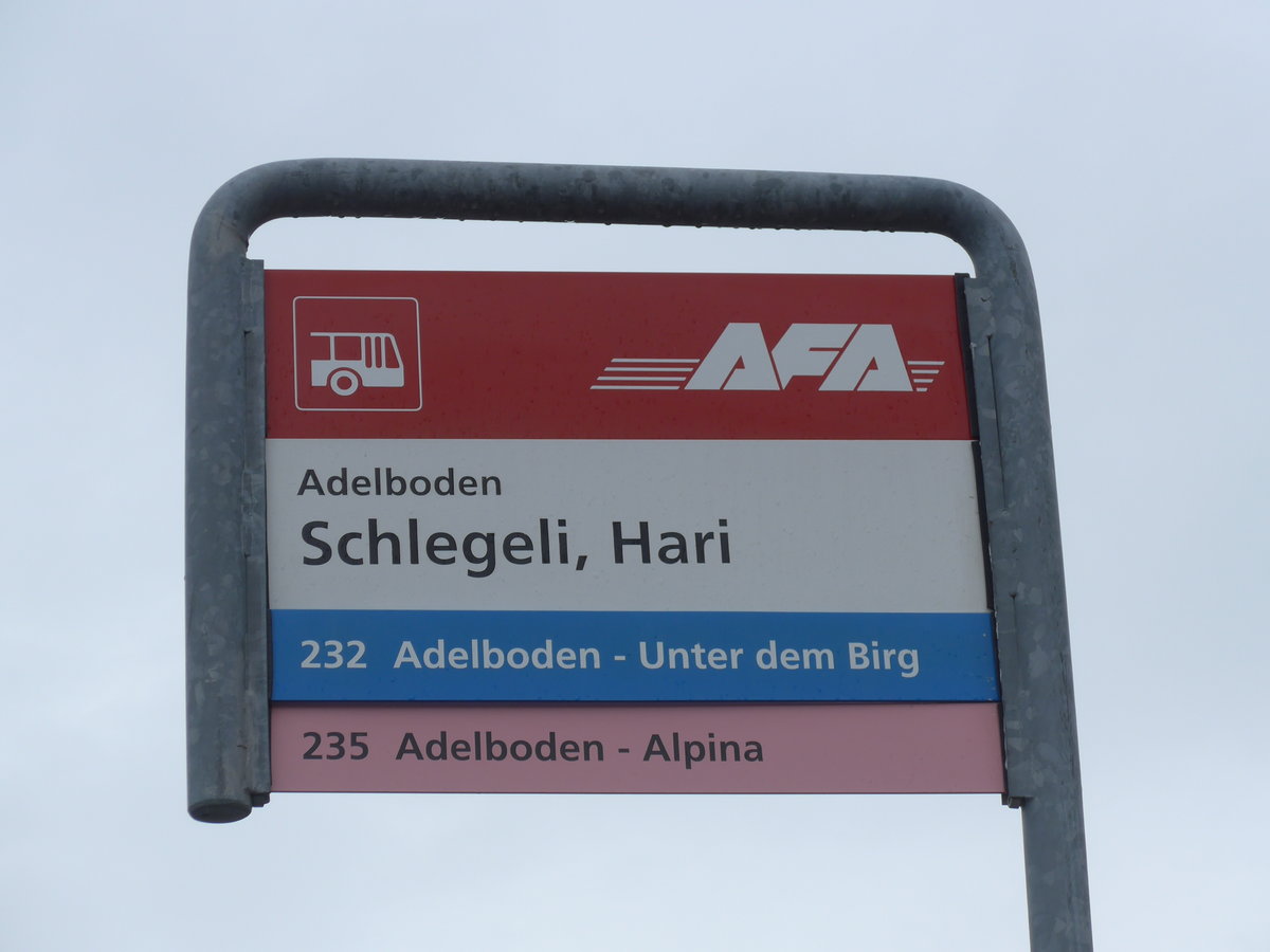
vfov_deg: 14.4
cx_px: 635
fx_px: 3779
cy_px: 476
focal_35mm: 103
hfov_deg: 19.1
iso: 80
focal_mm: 20.4
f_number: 4.8
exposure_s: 1/320
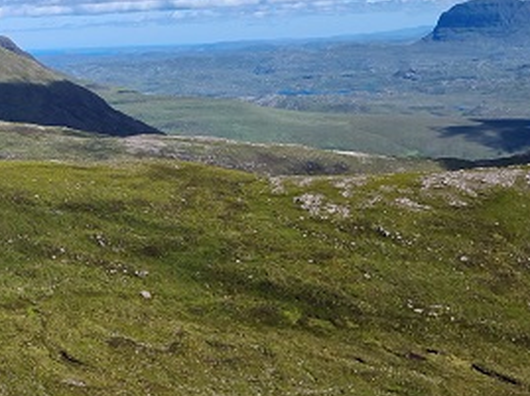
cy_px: 191
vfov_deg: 15.9
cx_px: -263
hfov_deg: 18.7
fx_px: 1422
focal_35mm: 93
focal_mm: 5.9
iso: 25
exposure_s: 1/826
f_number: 2
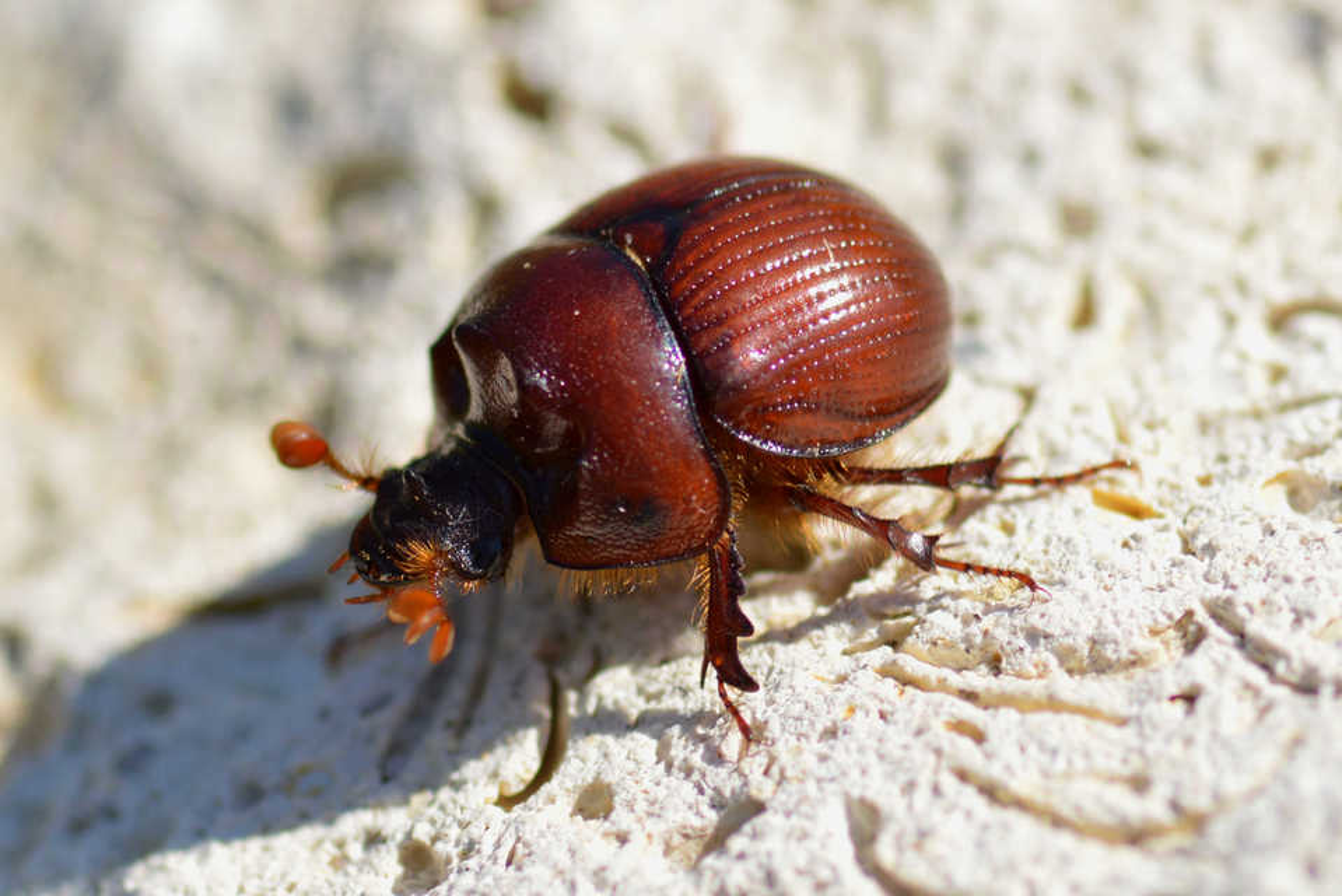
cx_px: 671
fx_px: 5593
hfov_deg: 13.7
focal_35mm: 150
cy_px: 448
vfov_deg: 9.2
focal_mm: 100
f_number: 10
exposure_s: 1/320
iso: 100
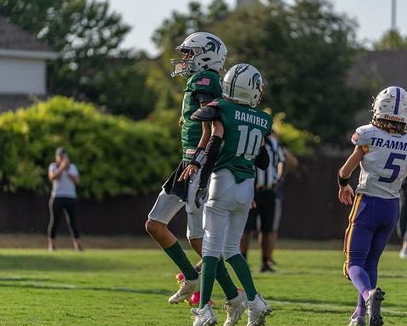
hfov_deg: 11.5
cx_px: 207
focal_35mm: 168
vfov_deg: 9.2
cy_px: 163
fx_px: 2024
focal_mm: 148
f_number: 2.8
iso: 100
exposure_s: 1/2500
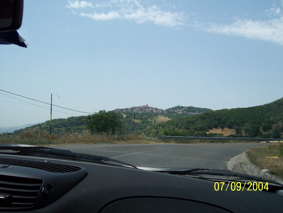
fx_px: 311
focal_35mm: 38
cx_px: 142
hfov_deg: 49.0
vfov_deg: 37.7
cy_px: 106
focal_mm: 8
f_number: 4.8
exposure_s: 1/700
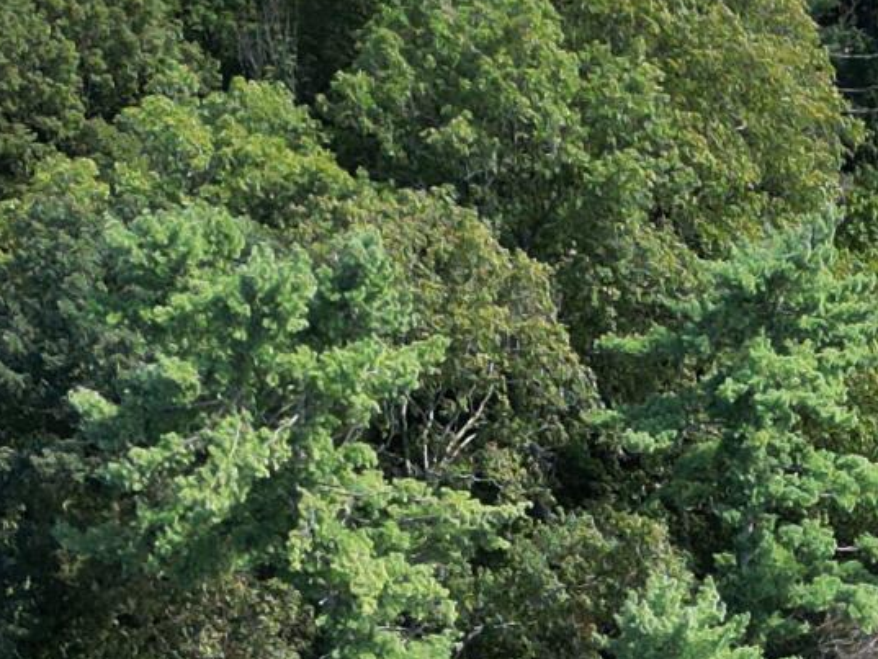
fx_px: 3400
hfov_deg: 13.7
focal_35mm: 134
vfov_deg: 9.8
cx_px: 1396
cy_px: 1565
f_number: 1.7
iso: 100
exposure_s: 1/640
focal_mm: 6.72
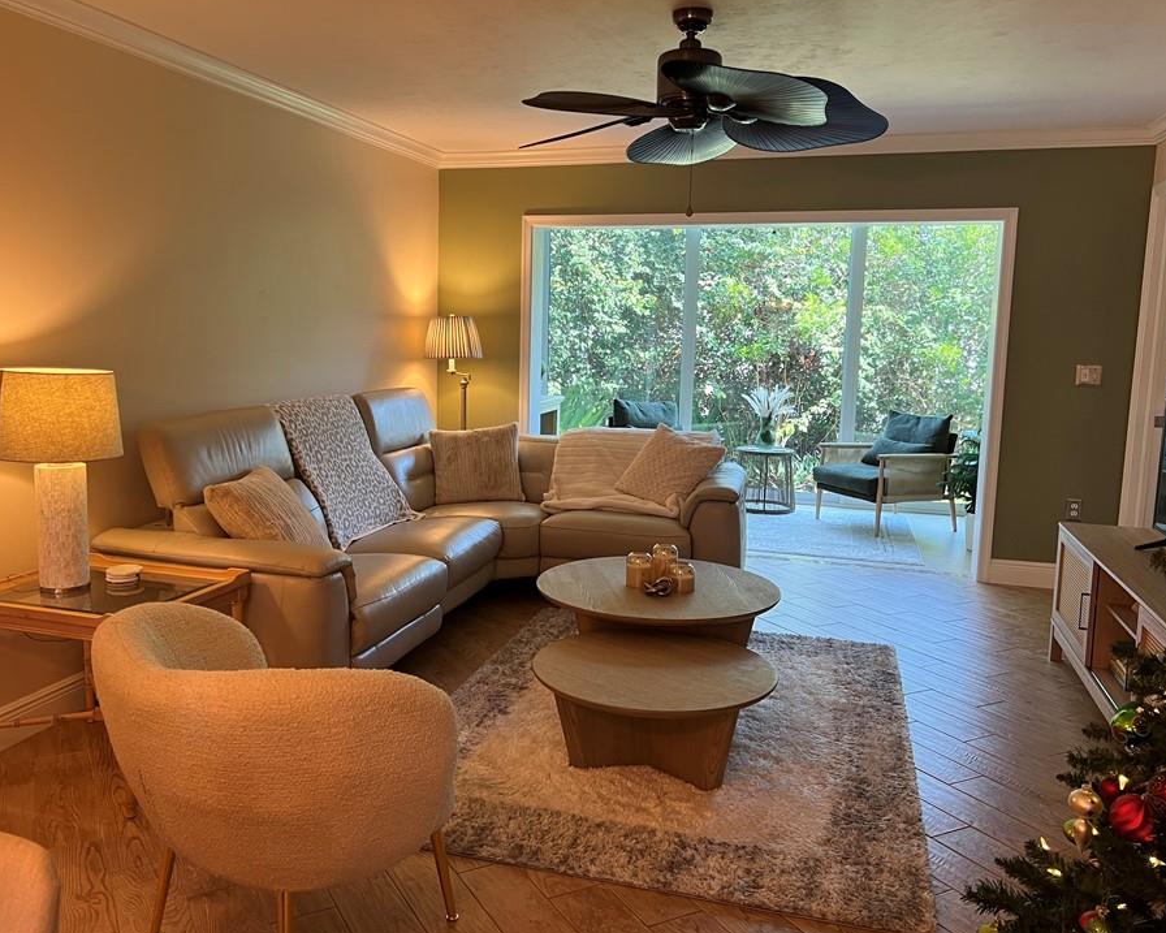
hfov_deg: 60.4
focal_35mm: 29
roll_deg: -0.7
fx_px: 1001
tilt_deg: -7.3
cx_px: 540
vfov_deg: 50.0
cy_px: 441
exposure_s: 1/60
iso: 80
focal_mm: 5.7
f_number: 1.5
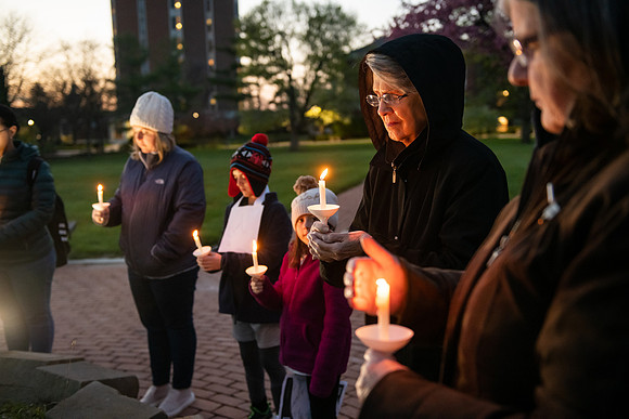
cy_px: 210
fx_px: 664
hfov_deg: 50.7
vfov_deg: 35.1
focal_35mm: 38
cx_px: 314
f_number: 3.2
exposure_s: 1/125
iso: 2500
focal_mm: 38
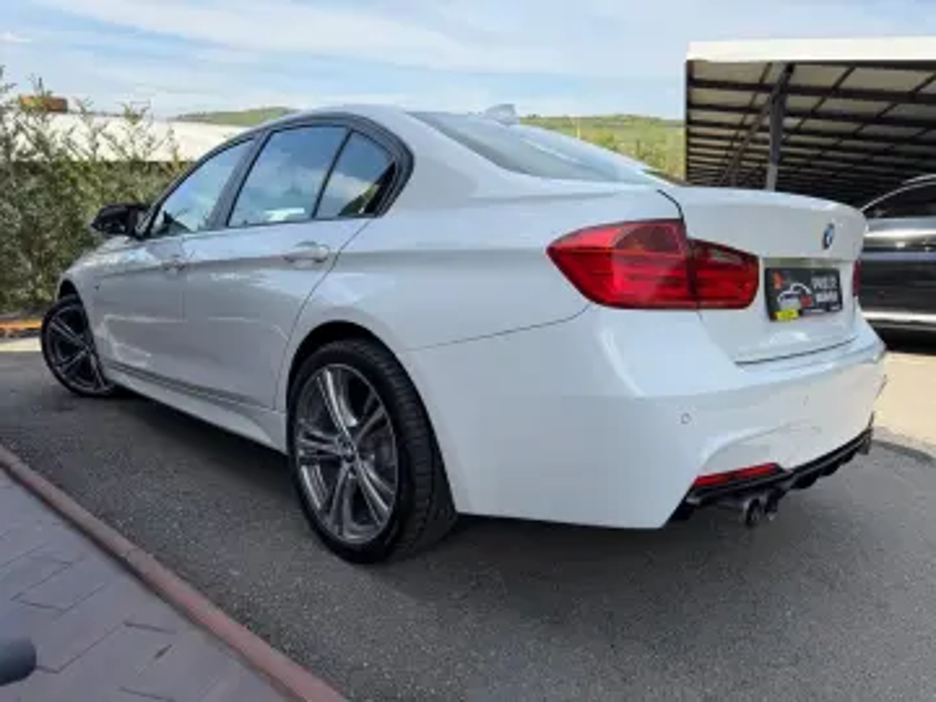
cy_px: 351
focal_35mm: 24
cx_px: 468
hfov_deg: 71.6
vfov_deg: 56.8
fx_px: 649
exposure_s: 1/2370
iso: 80
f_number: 1.78
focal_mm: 6.76
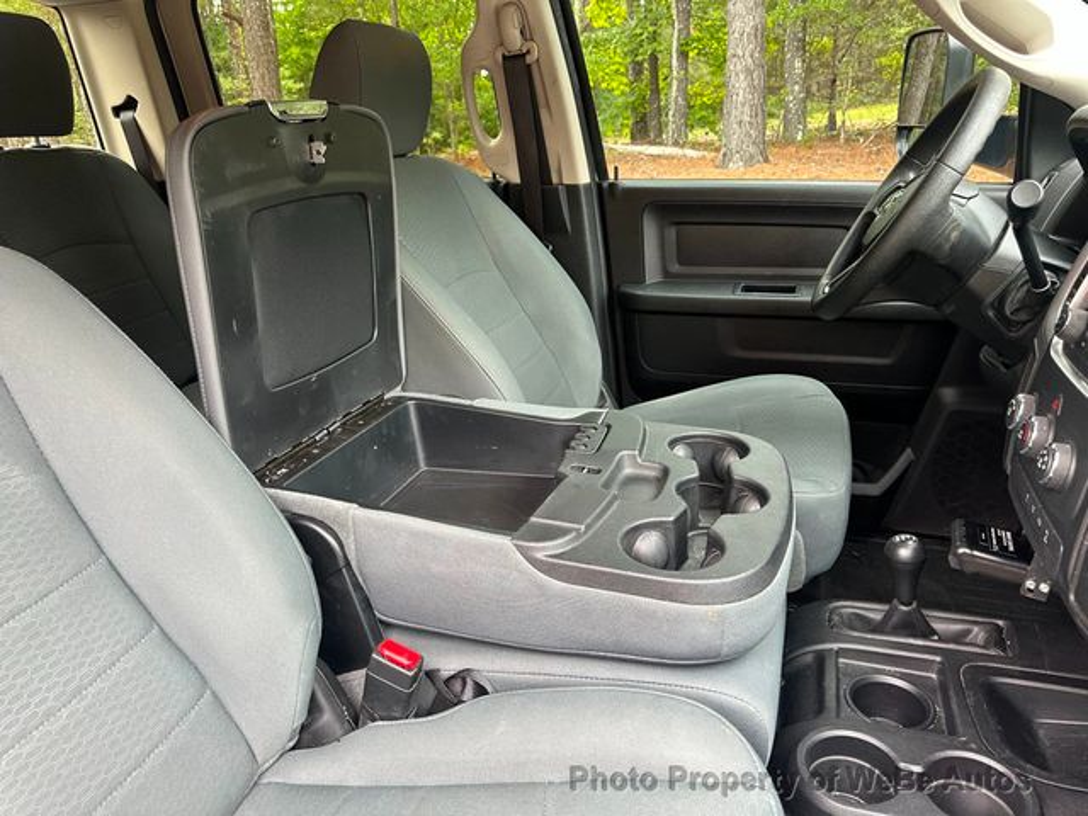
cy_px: 408
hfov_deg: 71.6
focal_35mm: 24
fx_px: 754
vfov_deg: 56.8
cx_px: 544
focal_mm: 6.86
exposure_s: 1/121
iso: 200
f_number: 1.78
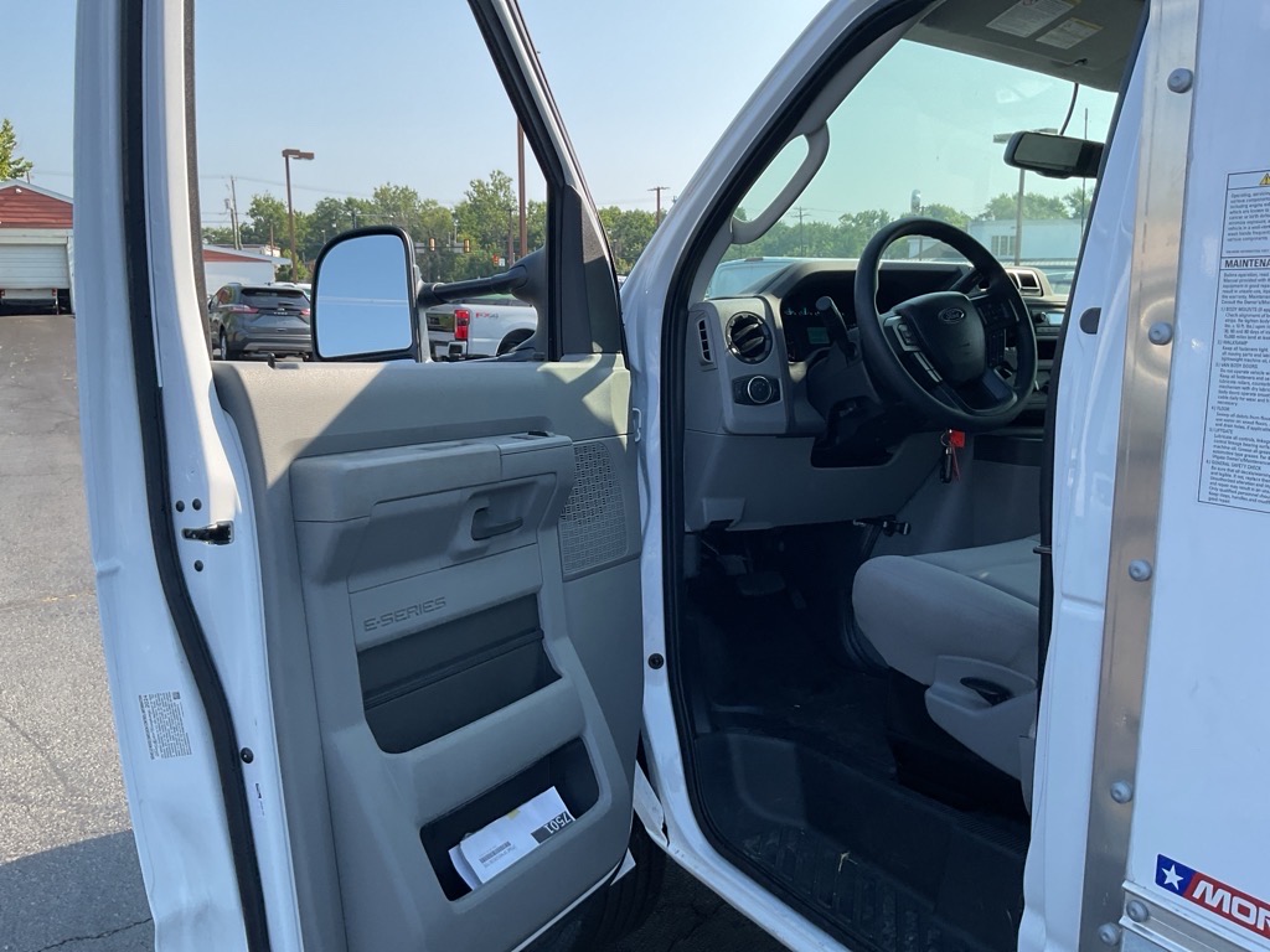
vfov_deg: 48.2
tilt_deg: -7.3
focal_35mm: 29
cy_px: 476
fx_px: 1064
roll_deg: +0.7
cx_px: 635
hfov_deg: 61.7
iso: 16
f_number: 1.8
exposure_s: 1/534
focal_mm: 3
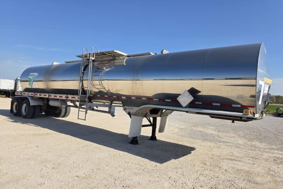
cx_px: 142
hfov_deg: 73.7
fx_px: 189
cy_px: 97
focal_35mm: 24
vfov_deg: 53.2
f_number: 1.7
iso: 80
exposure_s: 1/5778
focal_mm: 6.3
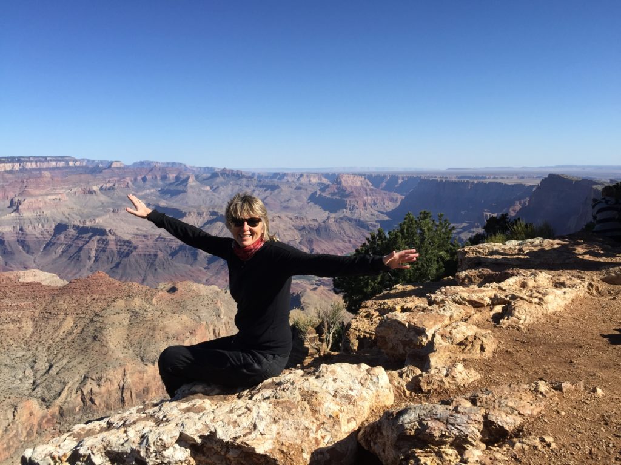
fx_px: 520
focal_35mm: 29
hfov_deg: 61.7
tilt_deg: -7.3
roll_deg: -0.6
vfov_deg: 48.2
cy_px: 232
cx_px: 310
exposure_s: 1/2083
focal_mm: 4.15
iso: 32
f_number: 2.2
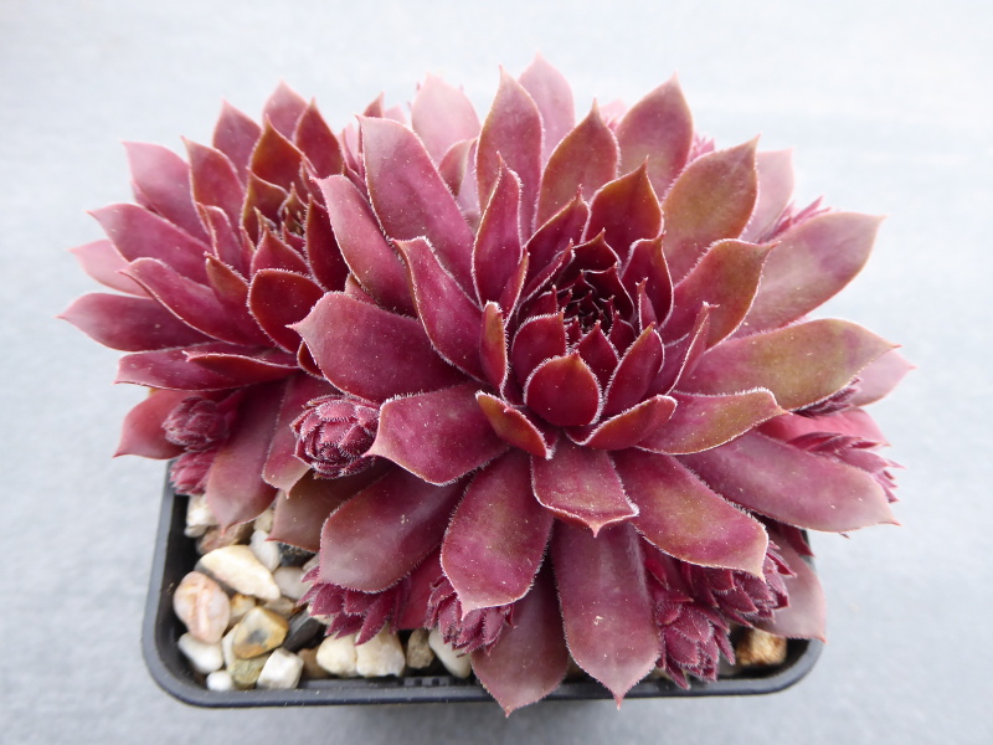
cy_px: 372
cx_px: 496
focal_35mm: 29
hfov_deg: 61.7
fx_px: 832
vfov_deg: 48.2
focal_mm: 5
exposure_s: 1/60
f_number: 3.5
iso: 200
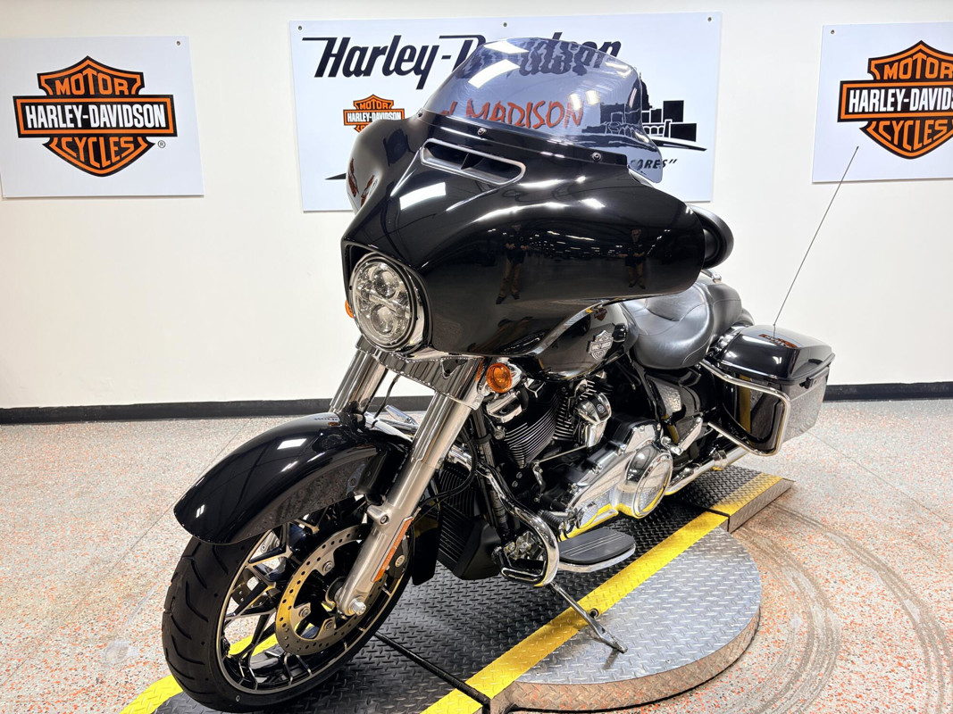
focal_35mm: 26
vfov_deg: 53.1
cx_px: 476
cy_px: 357
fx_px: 716
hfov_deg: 67.3
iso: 50
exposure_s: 1/120
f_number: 1.6
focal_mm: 5.96
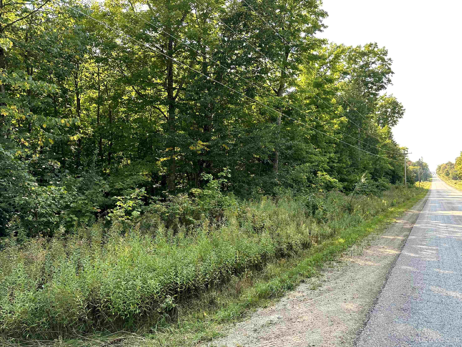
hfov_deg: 71.6
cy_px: 174
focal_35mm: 24
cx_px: 231
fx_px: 320
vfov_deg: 56.8
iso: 80
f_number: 1.78
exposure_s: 1/446
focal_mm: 6.86
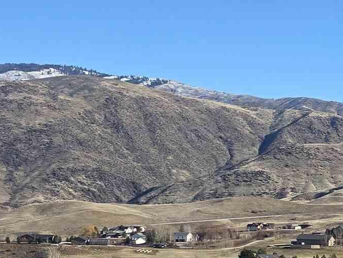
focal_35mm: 105
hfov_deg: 15.0
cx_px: 696
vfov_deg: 14.0
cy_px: 216
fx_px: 1041
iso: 12
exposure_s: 1/713
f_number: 1.7
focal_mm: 6.3
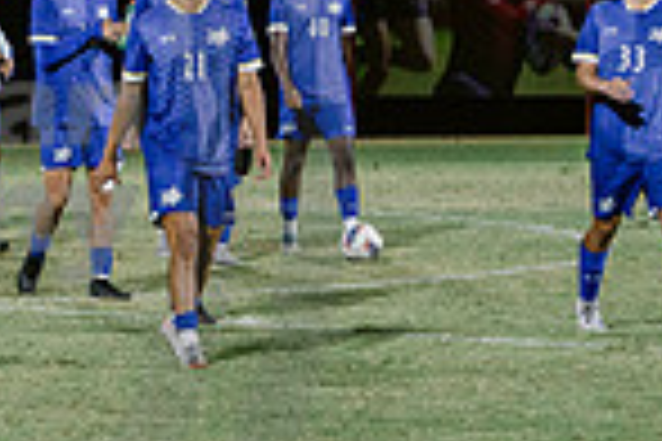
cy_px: 155
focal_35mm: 354
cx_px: -450
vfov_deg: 3.9
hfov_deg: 5.7
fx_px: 6509
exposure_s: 1/200
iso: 2000
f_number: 4
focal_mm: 90
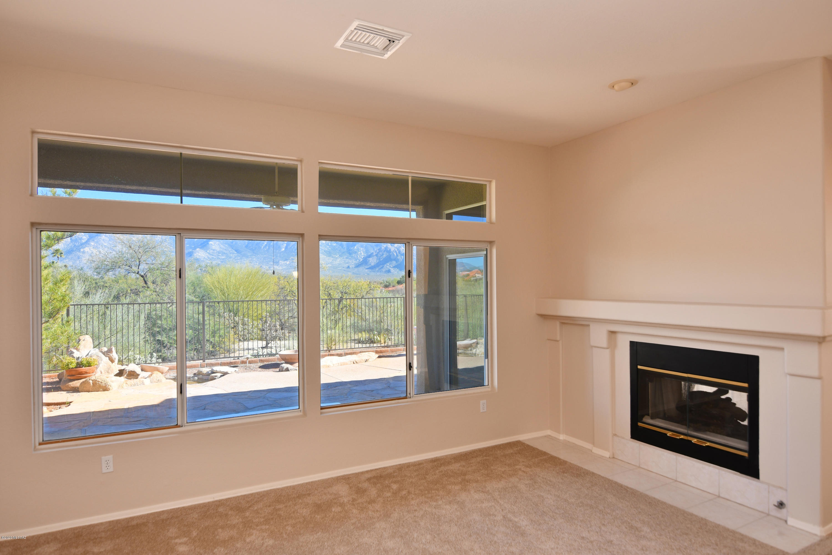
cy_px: 278
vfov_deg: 59.5
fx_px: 485
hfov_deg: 81.2
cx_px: 416
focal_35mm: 21
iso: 200
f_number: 4
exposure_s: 1/60
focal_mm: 14
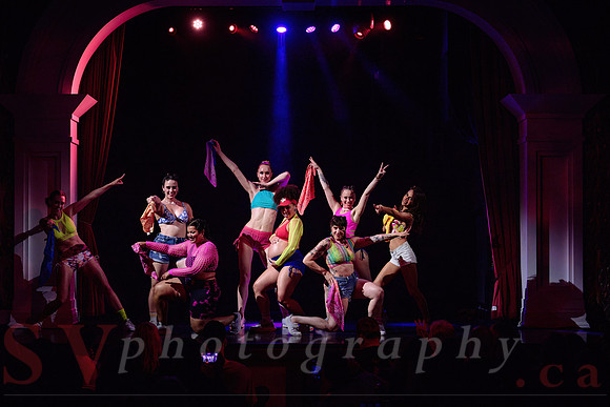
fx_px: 1431
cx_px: 305
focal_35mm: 84
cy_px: 204
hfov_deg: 24.1
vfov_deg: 16.2
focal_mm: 82
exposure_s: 1/250
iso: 1600
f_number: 2.8
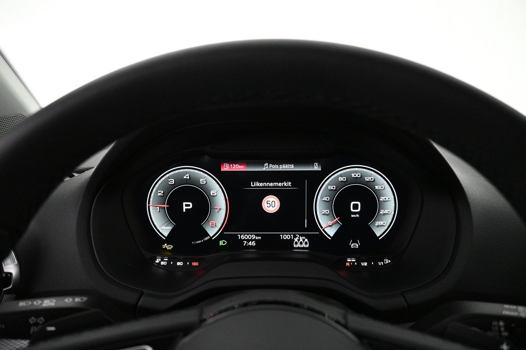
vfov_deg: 53.1
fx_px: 351
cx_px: 263
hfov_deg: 73.7
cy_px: 175
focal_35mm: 24
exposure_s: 1/80
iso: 4000
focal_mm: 16
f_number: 3.5
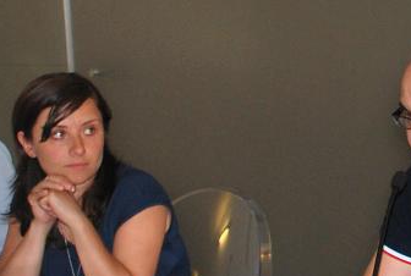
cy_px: 125
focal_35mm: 155
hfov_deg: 12.8
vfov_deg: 8.9
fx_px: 1774
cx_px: 530
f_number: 4
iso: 200
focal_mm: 24
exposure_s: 1/60
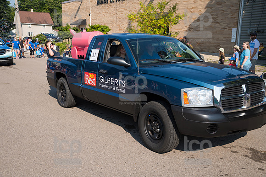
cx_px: 133
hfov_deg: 50.7
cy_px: 88
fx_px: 281
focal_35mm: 38
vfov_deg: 35.1
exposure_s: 1/800
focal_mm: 38
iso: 320
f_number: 6.3
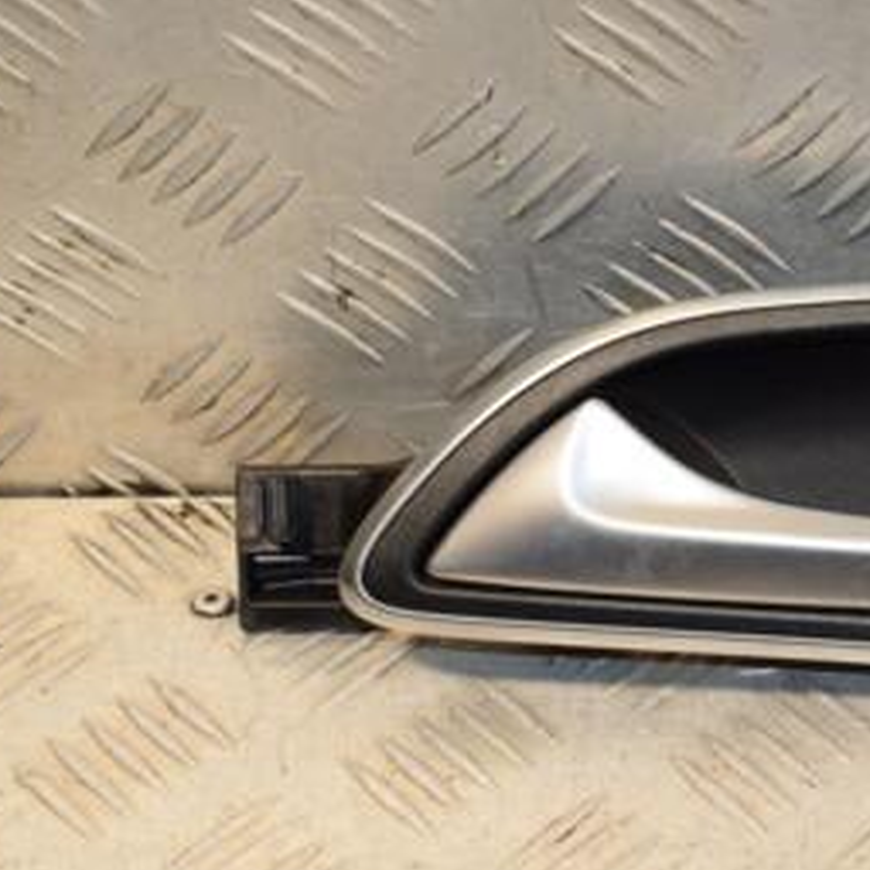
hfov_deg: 11.5
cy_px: 406
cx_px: 918
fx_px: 4265
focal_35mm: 150
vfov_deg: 11.6
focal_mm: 50
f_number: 7.1
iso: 800
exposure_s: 1/200
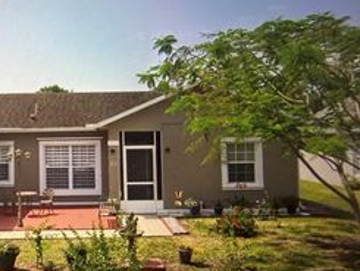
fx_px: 510
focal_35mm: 49
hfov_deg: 36.1
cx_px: 24
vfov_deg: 29.7
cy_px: 154
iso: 200
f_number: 2.2
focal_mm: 2.22
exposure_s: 1/60
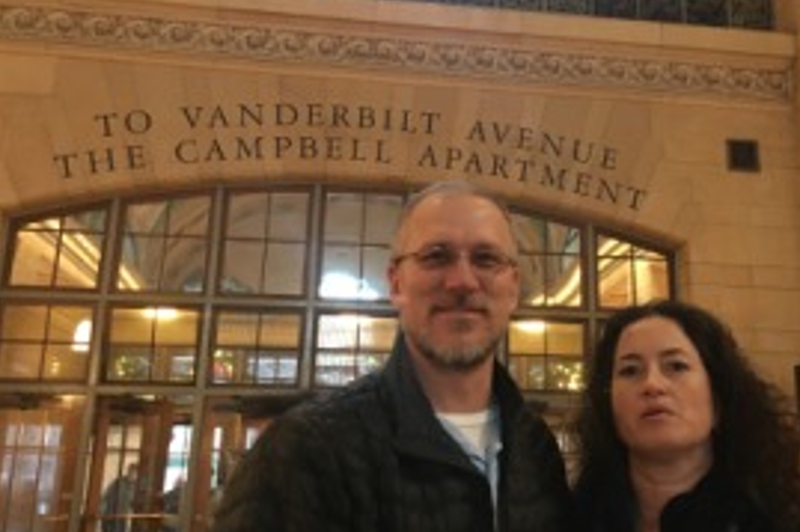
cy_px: 208
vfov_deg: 32.5
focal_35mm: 41
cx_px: 494
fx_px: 911
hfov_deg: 47.1
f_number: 2.2
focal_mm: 4.15
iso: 400
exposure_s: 1/15
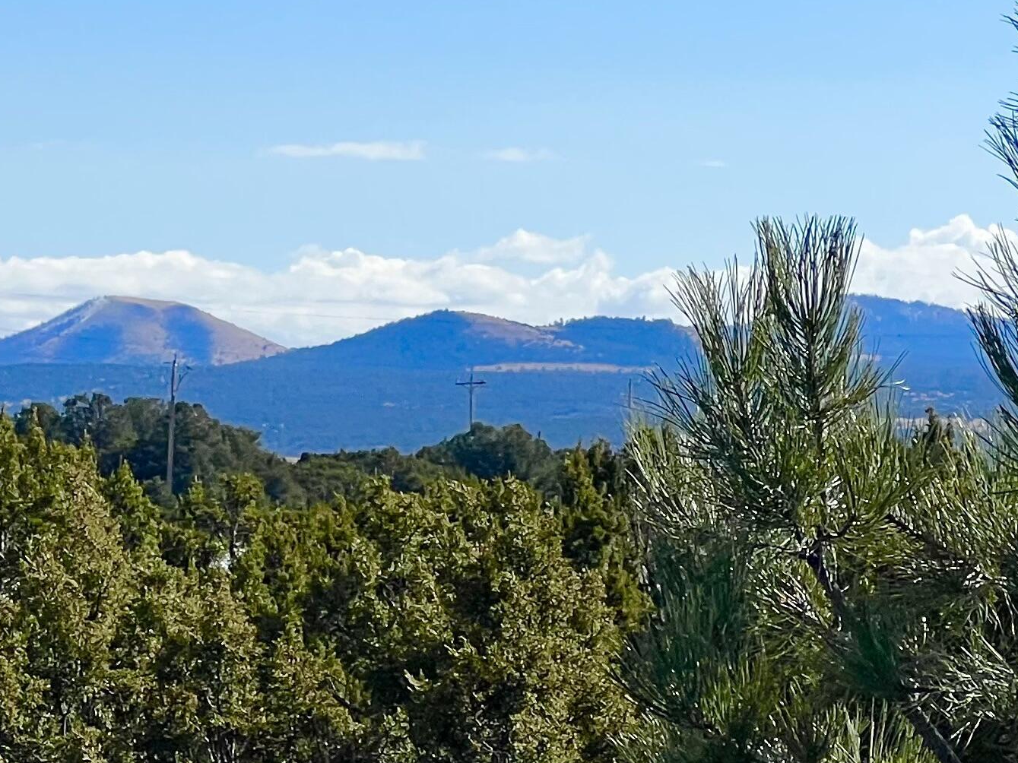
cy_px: 308
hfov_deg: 15.8
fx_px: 3676
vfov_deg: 11.9
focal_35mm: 125
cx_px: 589
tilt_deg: +2.2
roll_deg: -0.5
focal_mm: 9
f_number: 2.8
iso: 32
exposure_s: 1/1553
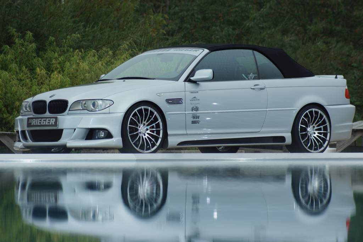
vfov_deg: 5.7
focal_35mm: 240
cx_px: 182
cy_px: 121
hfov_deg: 8.6
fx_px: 2420
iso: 100
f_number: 5.6
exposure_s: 1/125
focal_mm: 160
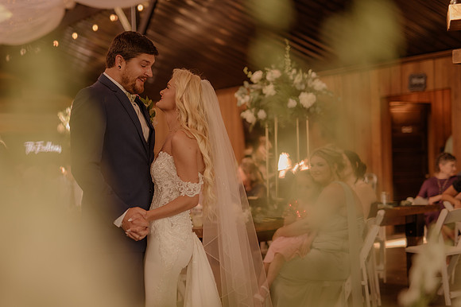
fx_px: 825
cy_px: 171
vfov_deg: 21.1
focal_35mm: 64
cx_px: 170
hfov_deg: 31.1
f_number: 2
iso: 200
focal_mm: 50
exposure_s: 1/200
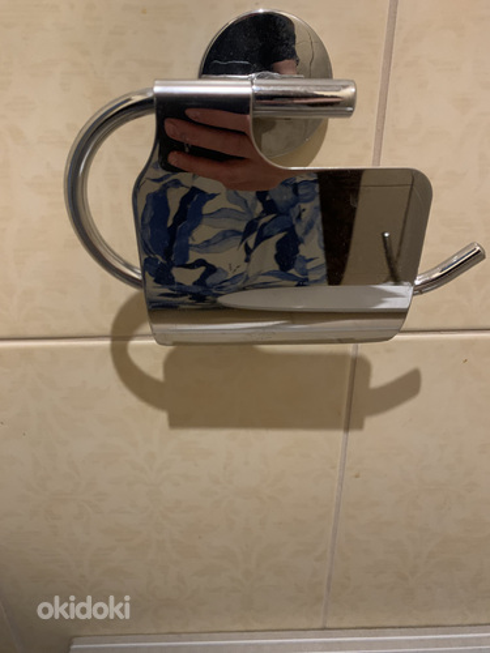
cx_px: 245
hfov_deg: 53.1
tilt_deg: -27.8
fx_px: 491
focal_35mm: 26
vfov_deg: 67.3
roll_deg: +1.6
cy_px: 326
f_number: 1.8
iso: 400
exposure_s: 1/31
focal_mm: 4.25
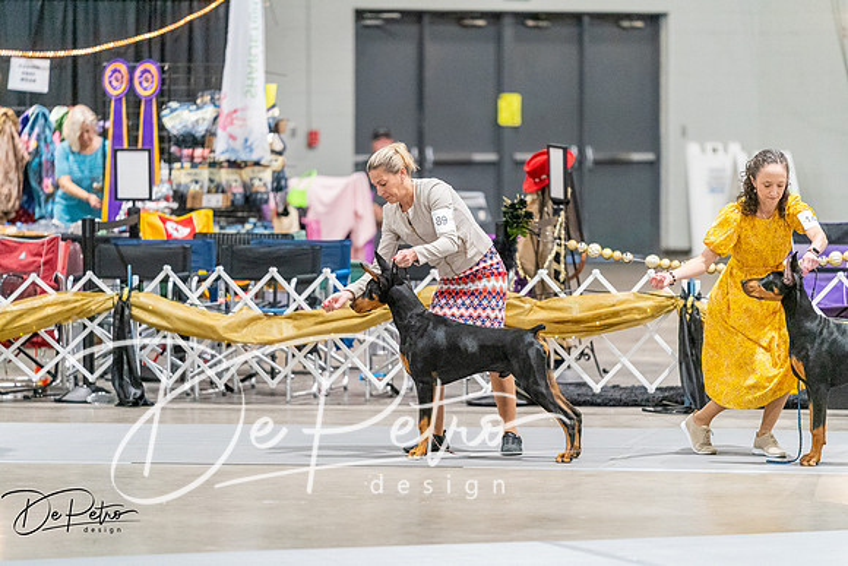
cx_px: 424
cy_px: 283
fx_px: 4712
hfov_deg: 10.3
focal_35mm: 200
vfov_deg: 6.9
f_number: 2.8
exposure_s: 1/250
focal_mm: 200
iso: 8000
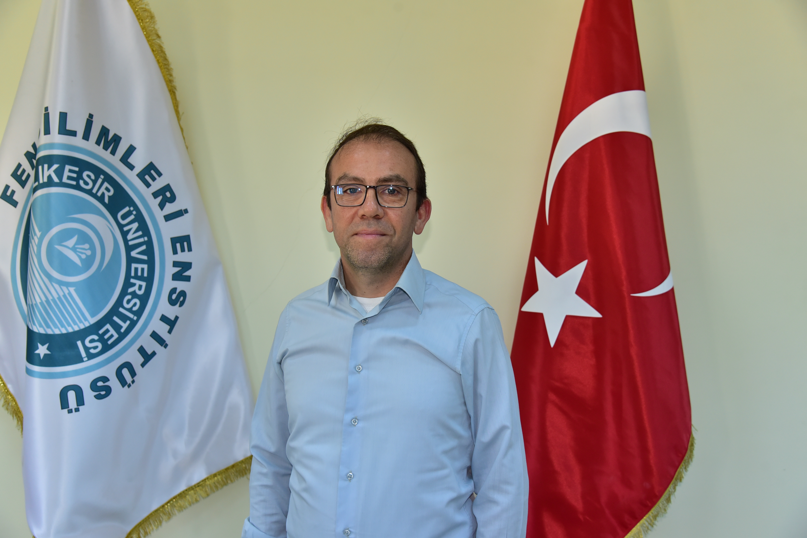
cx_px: 404
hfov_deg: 50.7
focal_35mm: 38
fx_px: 852
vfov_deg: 35.1
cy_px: 269
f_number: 5
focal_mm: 38
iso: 1250
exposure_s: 1/200
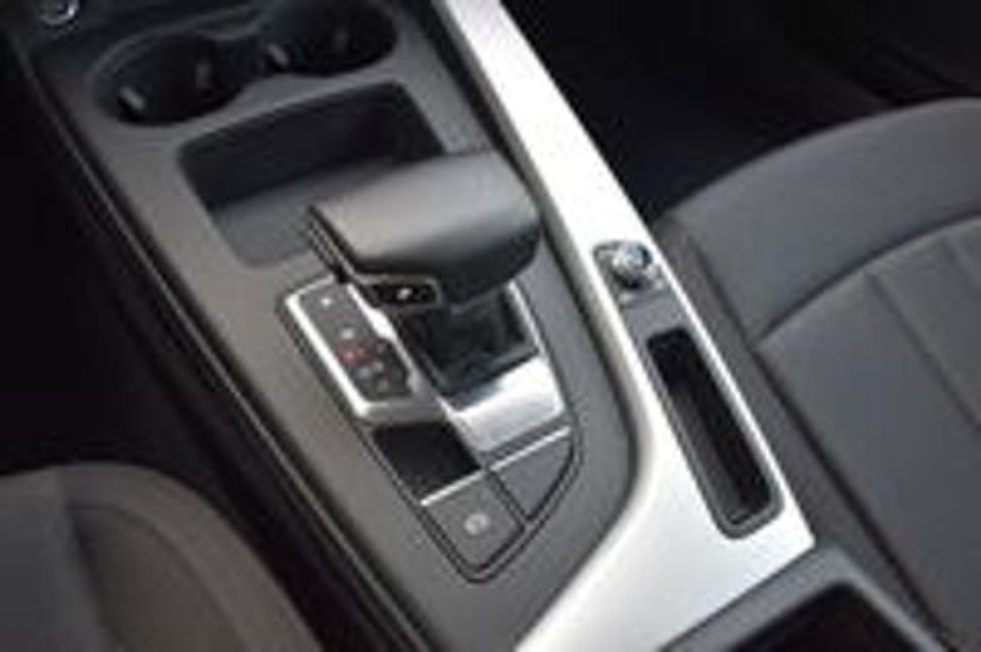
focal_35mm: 30
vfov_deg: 43.5
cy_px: 326
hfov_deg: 62.0
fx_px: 817
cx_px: 490
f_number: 4.5
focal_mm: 20
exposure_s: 1/80
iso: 400
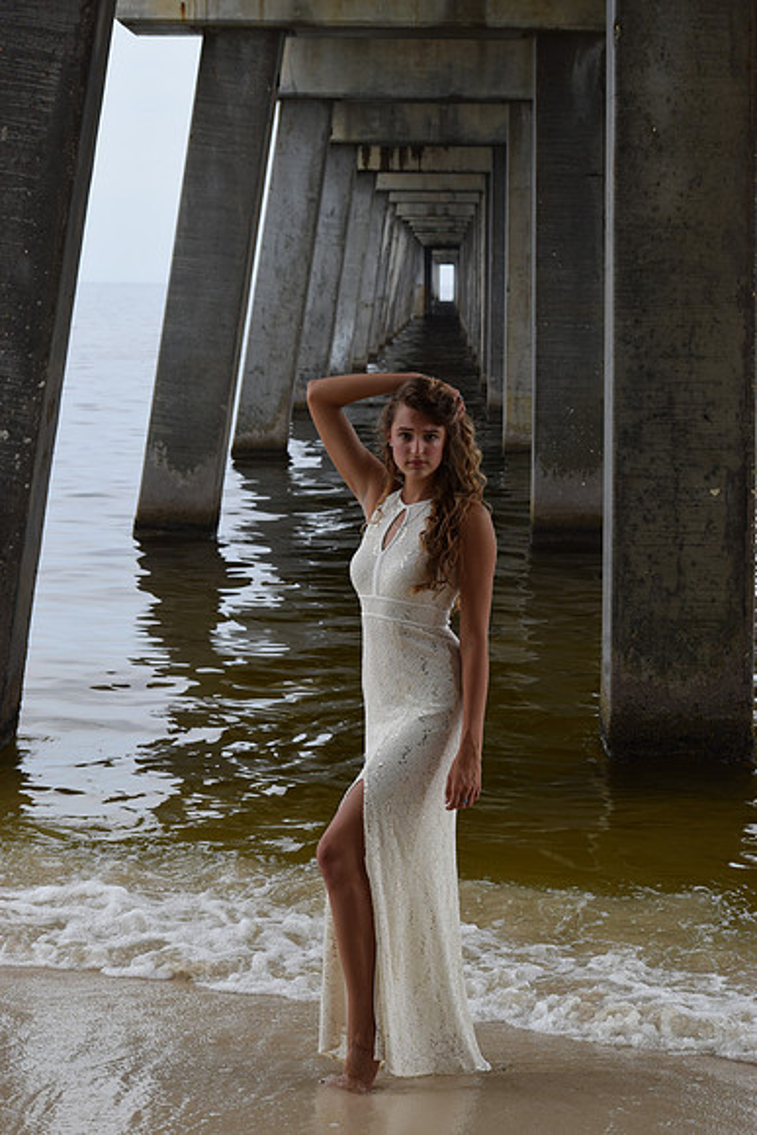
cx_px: 378
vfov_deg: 24.6
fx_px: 2600
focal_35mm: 82
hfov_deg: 16.6
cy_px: 568
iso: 250
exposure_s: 1/250
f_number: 8
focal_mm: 55
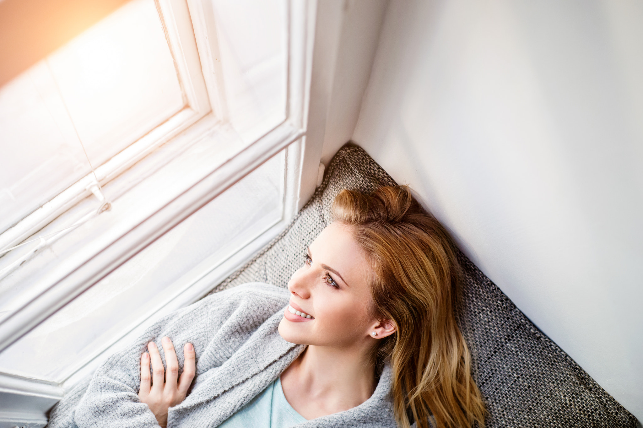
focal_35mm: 50
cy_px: 214
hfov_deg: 39.6
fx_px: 893
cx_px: 322
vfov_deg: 27.0
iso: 2000
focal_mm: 50
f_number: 3.2
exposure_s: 1/250
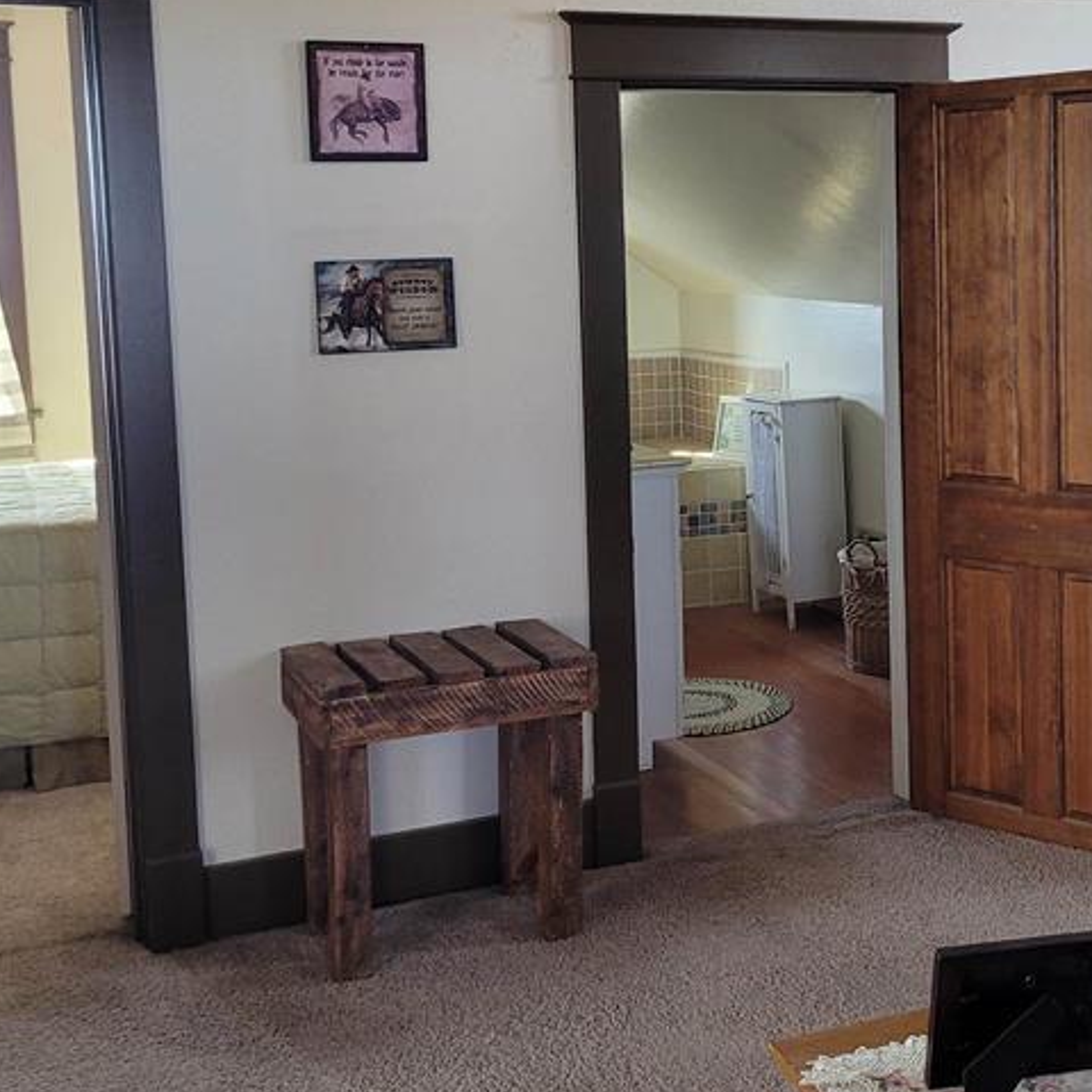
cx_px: 764
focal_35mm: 49
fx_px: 1749
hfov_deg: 34.2
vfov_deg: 34.3
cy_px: 353
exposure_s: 1/60
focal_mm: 5.4
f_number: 1.8
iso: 200
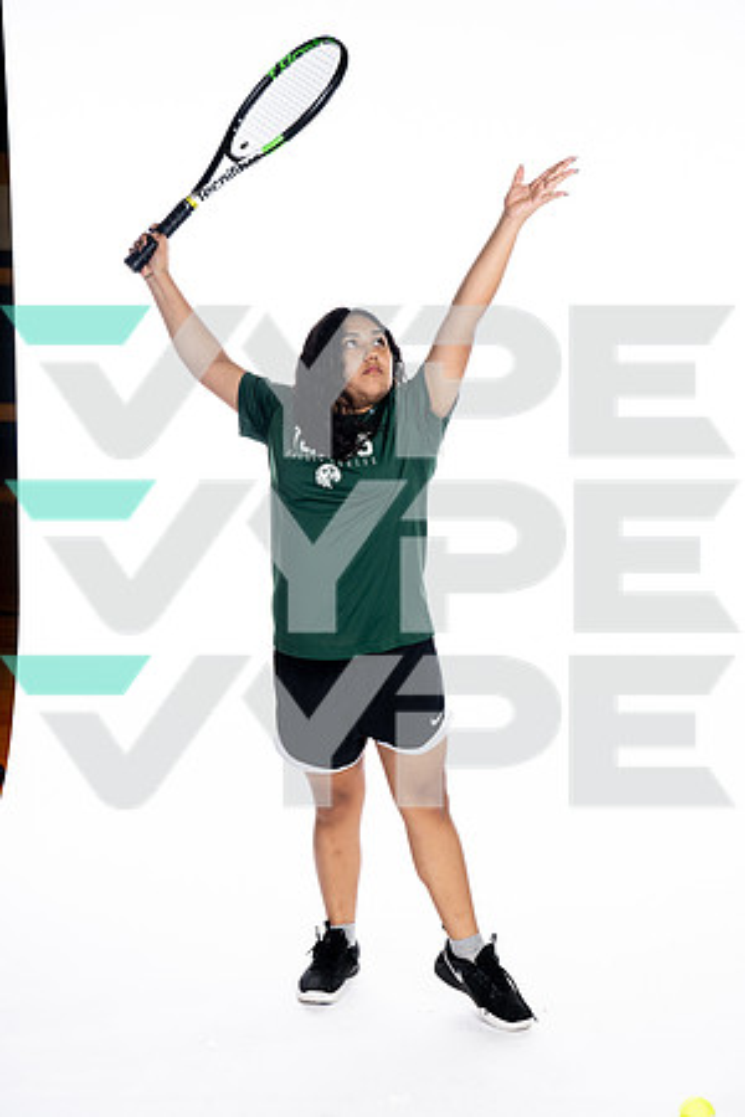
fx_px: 1800
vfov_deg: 34.5
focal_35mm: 58
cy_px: 558
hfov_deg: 23.4
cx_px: 372
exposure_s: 1/250
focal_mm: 58
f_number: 5.6
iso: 400
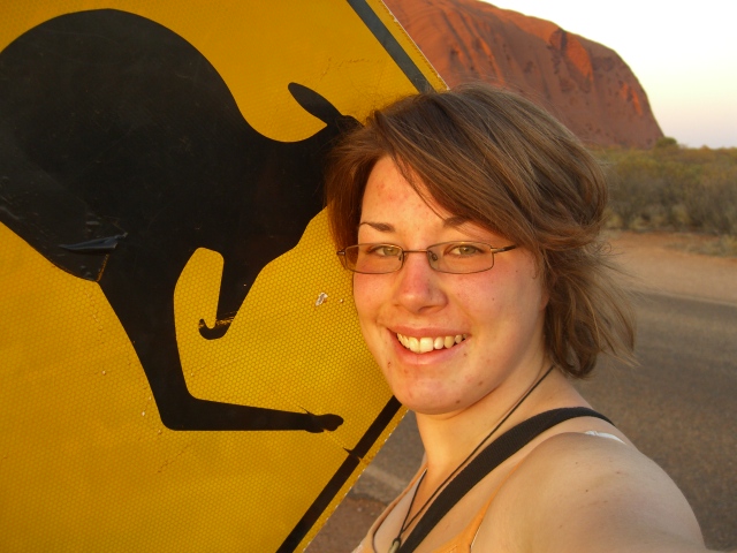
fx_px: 809
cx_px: 368
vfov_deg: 37.7
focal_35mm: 38
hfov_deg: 49.0
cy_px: 276
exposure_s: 1/100
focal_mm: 7.9
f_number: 2.8
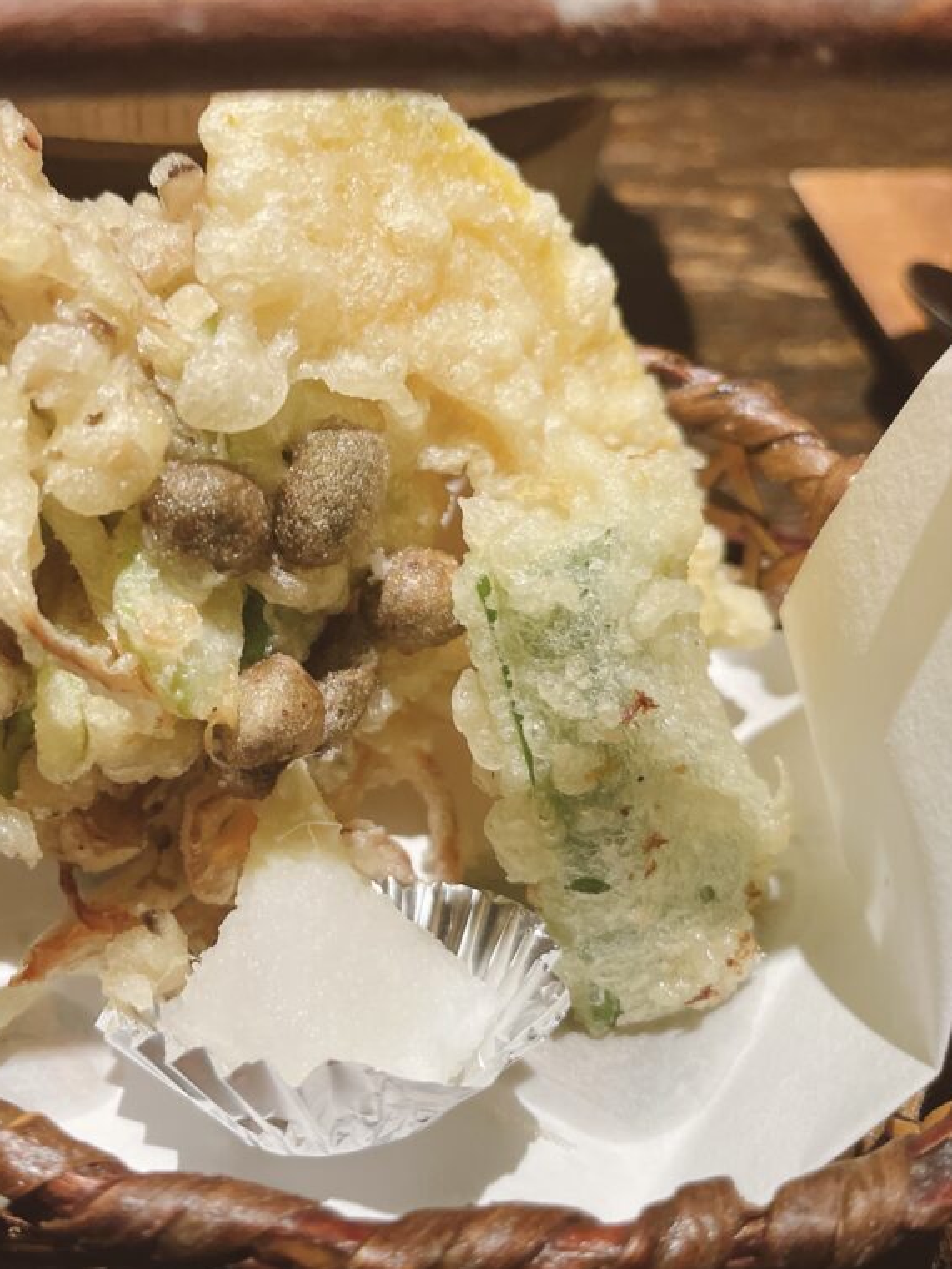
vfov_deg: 52.6
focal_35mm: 35
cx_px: 230
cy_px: 639
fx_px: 1283
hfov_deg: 39.5
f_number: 1.6
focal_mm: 5.1
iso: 400
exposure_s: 1/33
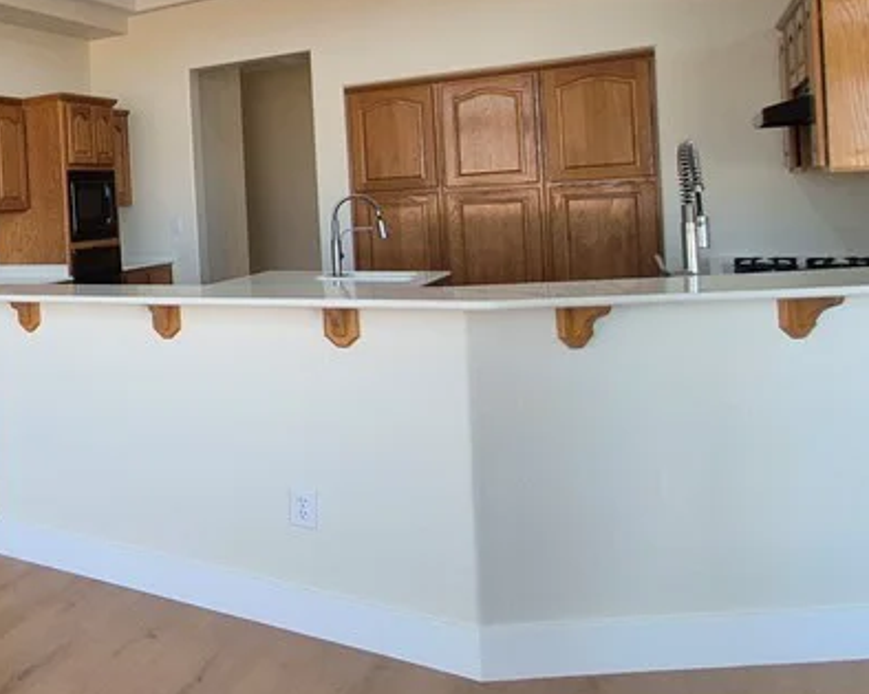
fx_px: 849
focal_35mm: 33
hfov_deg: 40.0
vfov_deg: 43.6
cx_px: -154
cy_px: 205
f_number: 2.2
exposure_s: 1/120
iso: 80
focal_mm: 1.74
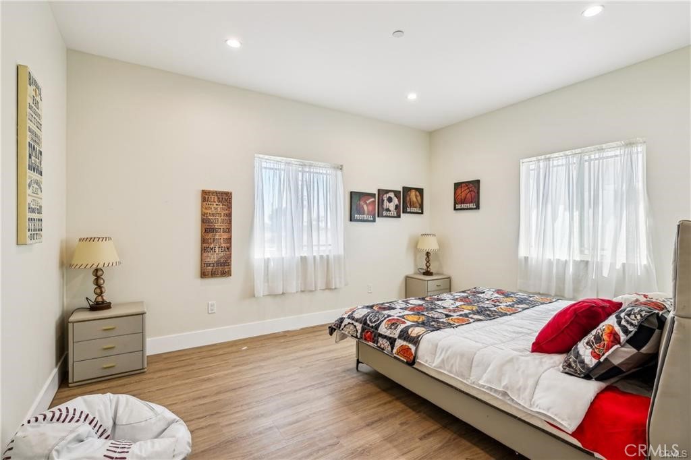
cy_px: 230
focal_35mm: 16
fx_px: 307
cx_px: 346
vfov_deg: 73.7
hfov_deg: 96.8
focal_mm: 10.5
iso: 160
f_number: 8
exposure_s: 1/18
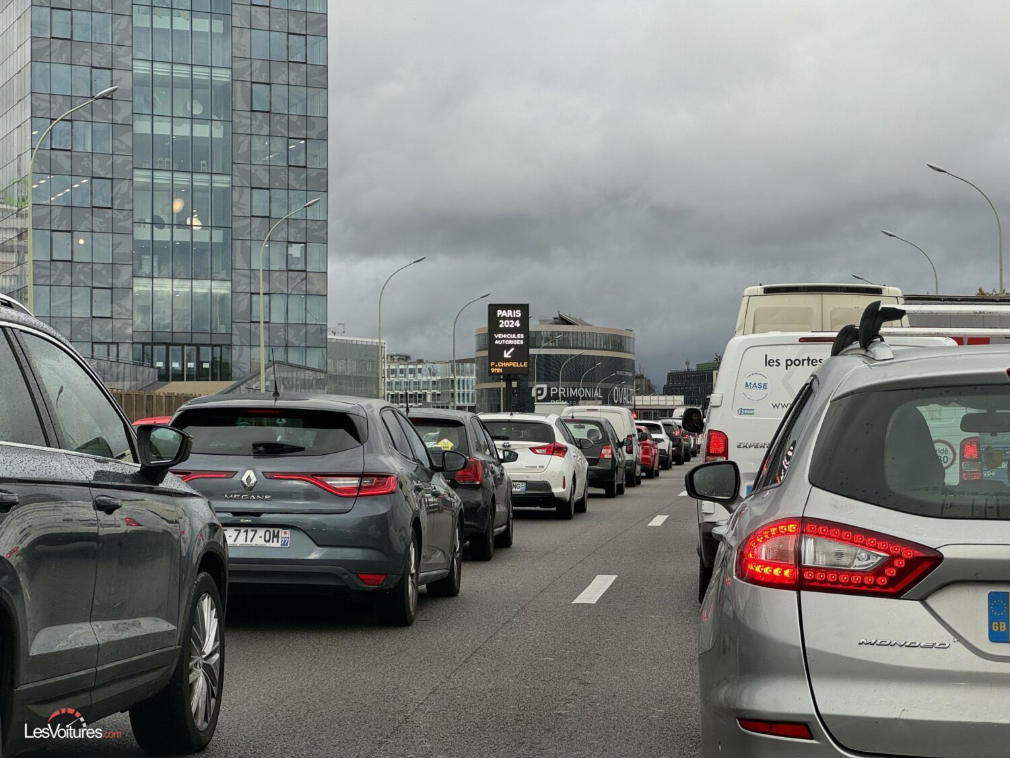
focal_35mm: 77
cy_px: 379
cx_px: 505
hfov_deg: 25.3
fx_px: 2247
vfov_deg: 19.1
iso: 40
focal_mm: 9
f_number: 2.8
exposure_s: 1/121
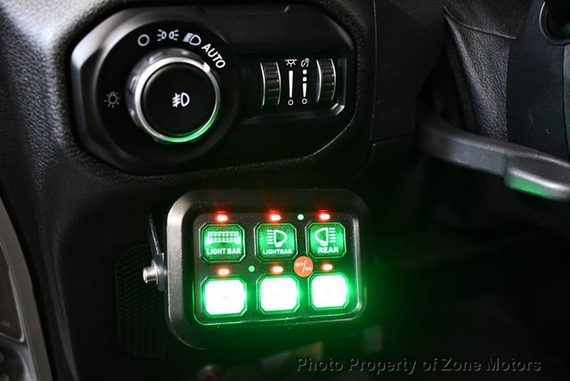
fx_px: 571
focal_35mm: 36
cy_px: 190
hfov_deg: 53.1
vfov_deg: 36.9
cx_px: 285
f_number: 3.5
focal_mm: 18
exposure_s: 1/60
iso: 3200
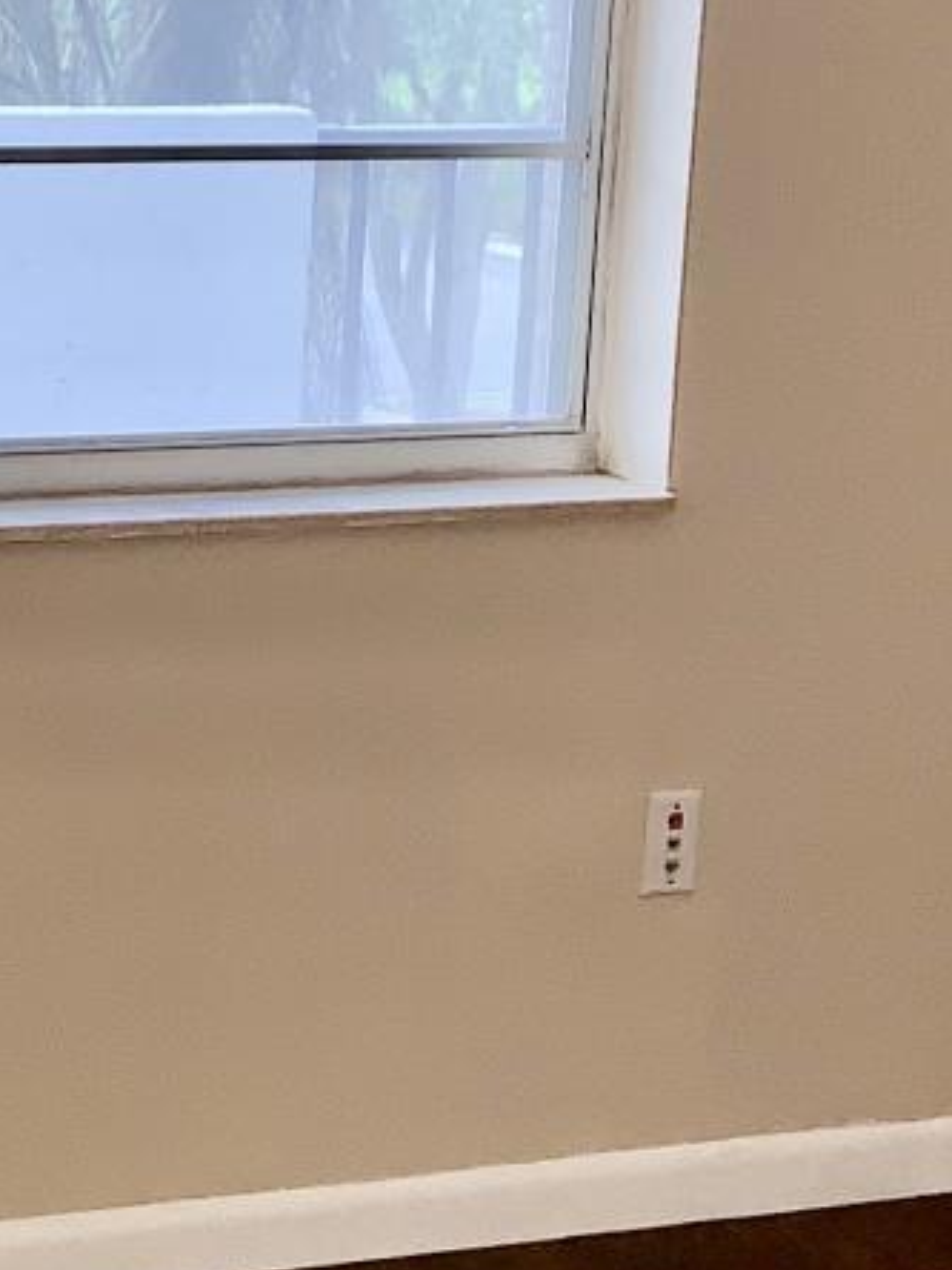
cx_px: -146
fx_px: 4290
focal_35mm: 117
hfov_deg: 12.4
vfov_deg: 16.8
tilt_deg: -9.5
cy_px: 546
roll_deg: -1.9
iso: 25
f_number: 1.8
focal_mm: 4.25
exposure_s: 1/53
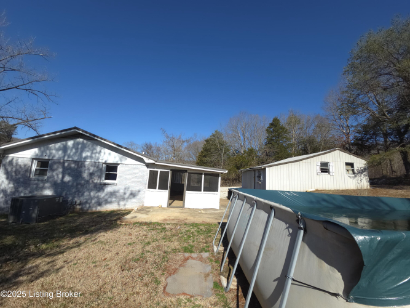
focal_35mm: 13
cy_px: 154
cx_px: 205
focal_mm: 2.2
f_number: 2.2
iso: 50
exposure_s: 1/1276
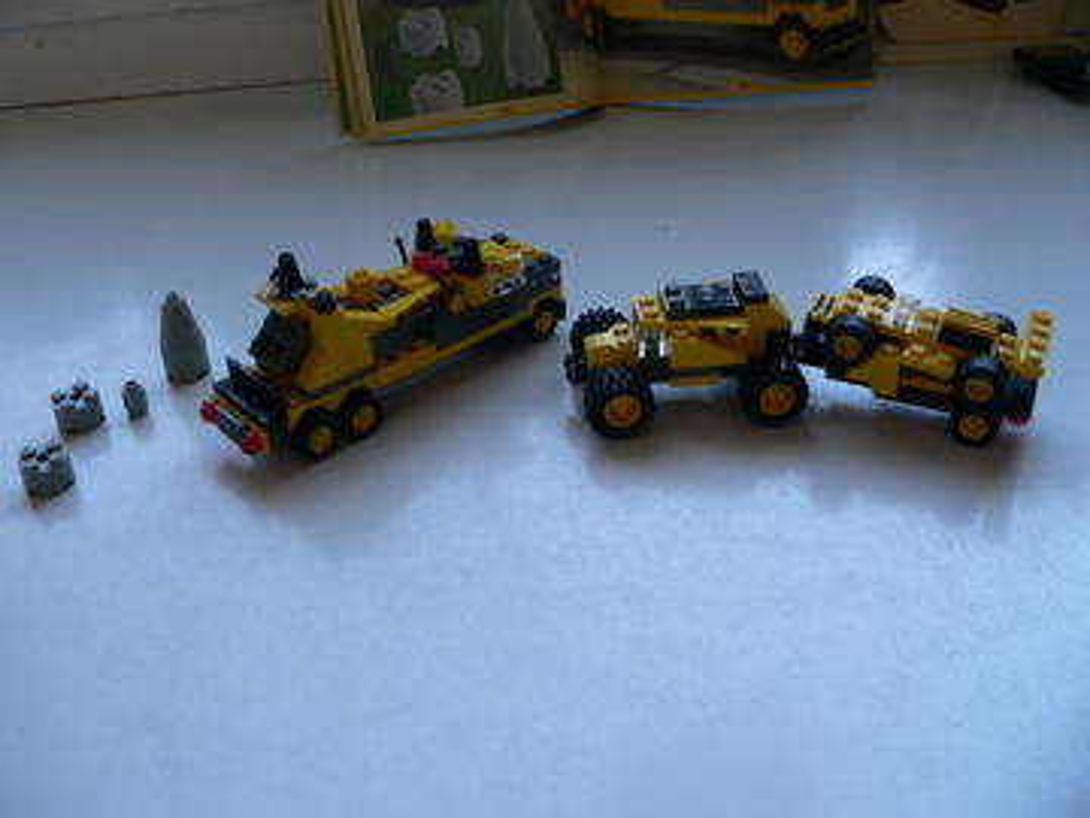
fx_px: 1134
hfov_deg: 51.4
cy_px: 409
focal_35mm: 36
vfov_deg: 39.7
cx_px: 545
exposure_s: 1/60
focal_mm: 6
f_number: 2.8
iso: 100
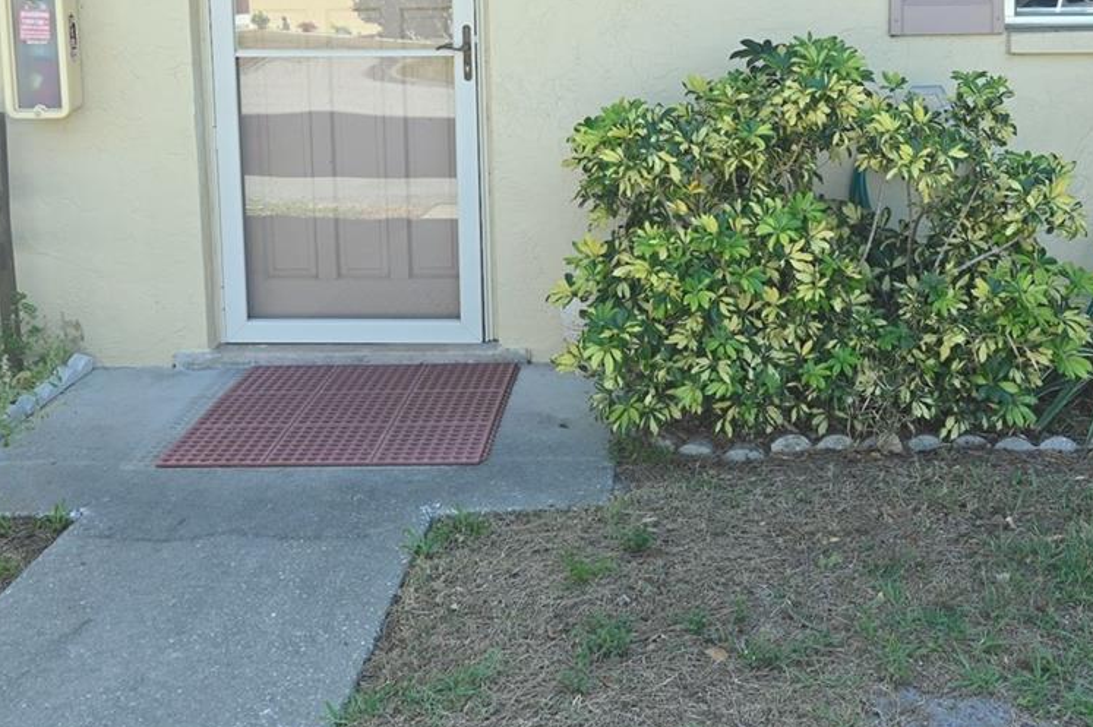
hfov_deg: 43.4
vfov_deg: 29.0
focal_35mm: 45
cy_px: 121
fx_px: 1365
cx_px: 666
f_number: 5.6
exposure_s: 1/250
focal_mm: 21
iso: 180
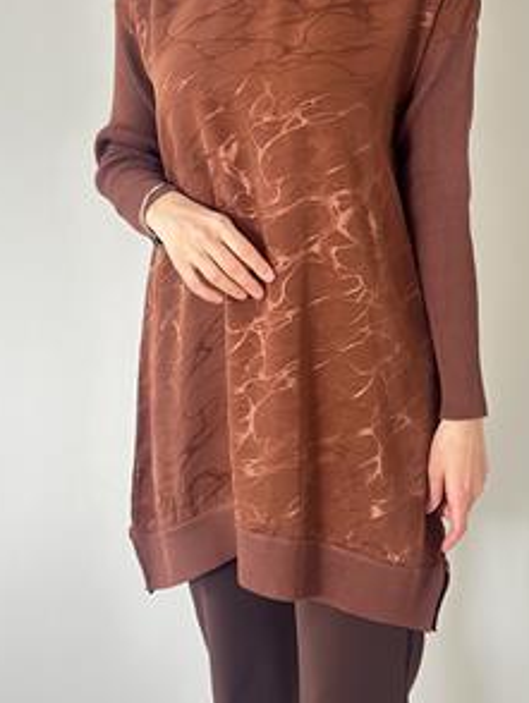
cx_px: 273
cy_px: 231
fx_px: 1770
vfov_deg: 22.4
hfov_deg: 17.0
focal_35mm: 87
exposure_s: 1/50
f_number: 1.78
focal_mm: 6.86
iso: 250
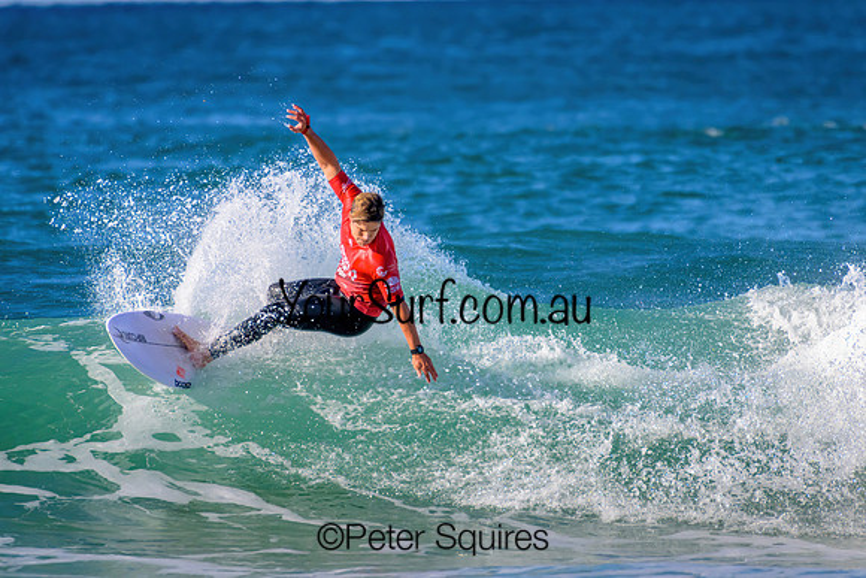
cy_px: 289
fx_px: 24060
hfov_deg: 2.1
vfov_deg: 1.4
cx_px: 433
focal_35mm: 1000
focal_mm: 1000
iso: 1800
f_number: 11
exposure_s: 1/2500
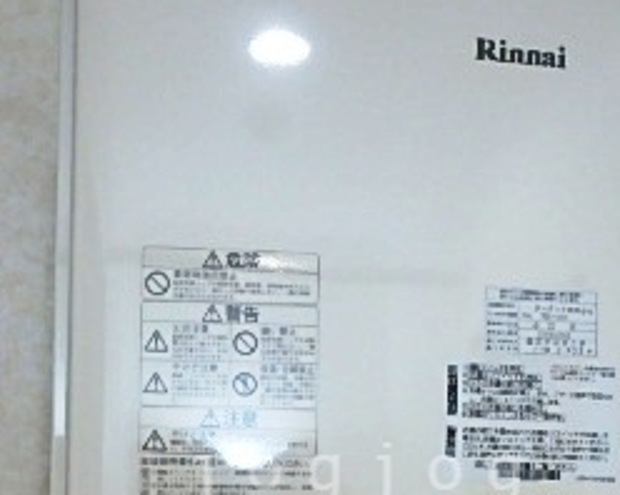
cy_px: 472
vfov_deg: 27.3
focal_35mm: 53
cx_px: 362
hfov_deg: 35.3
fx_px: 972
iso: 320
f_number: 3.5
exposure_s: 1/30
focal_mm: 3.7
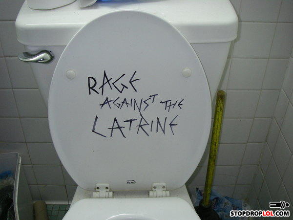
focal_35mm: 38
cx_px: 146
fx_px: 322
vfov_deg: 37.7
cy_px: 110
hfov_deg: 49.0
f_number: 3.3
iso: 200
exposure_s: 1/50
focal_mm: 6.3
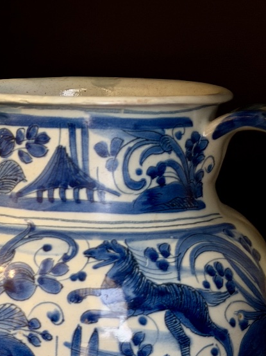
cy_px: 193
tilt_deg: -8.6
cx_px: 12
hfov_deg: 14.0
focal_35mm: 104
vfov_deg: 18.9
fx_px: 1066
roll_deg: -0.9
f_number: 1.78
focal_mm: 6.76
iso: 80
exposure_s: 1/50
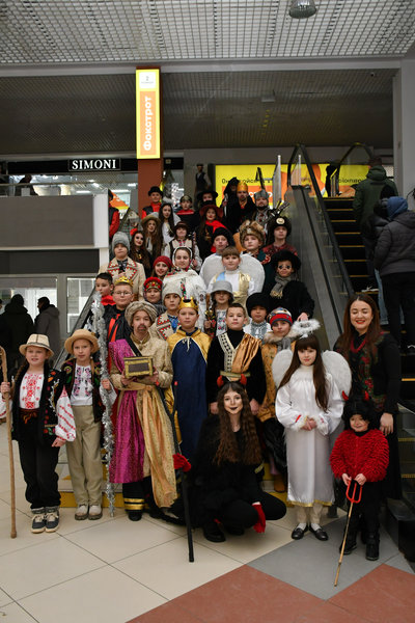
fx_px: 571
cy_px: 312
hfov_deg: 40.0
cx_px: 208
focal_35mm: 33
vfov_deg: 57.2
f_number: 4
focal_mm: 22
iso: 1250
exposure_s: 1/250
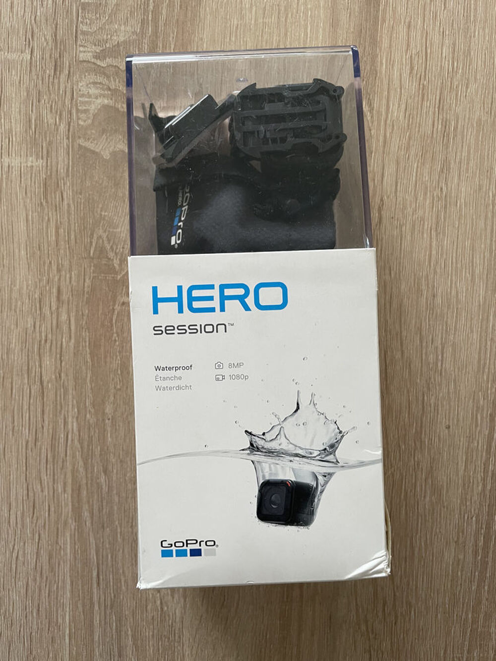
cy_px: 330
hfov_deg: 53.1
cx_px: 248
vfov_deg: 67.3
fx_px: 497
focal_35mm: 26
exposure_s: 1/84
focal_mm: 4.2
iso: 125
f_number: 1.6
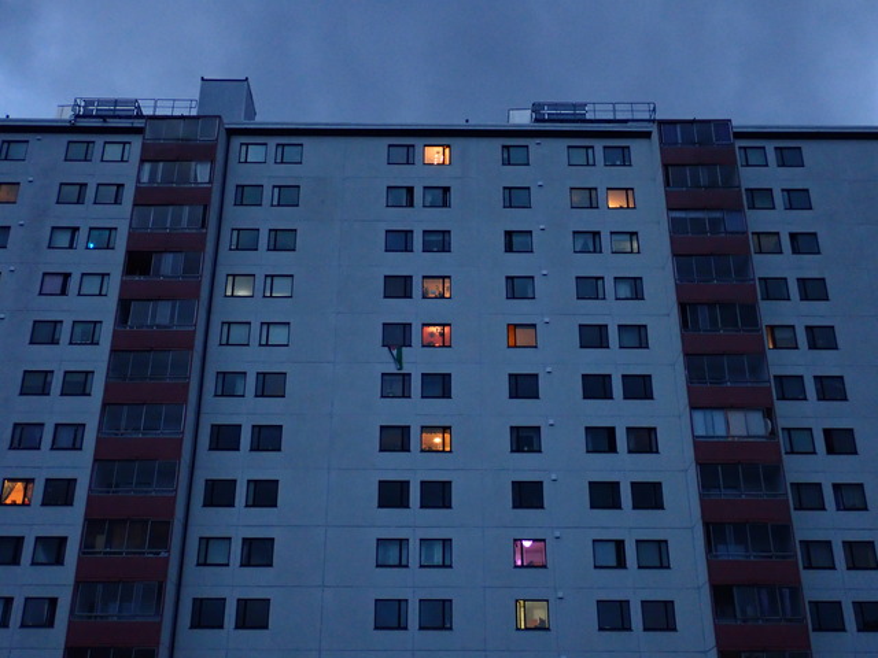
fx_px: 1015
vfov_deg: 36.0
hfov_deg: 46.8
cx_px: 439
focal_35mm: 40
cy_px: 329
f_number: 2.8
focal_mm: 7.34
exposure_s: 1/40
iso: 500
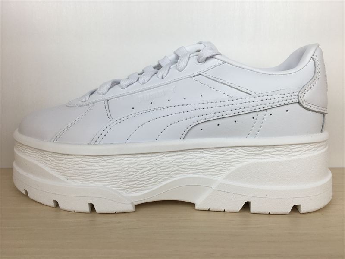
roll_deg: +0.6
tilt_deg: -7.8
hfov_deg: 61.7
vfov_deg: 48.2
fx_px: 289
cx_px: 172
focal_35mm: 29
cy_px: 130
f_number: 2.2
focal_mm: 4.15
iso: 25
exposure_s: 1/265
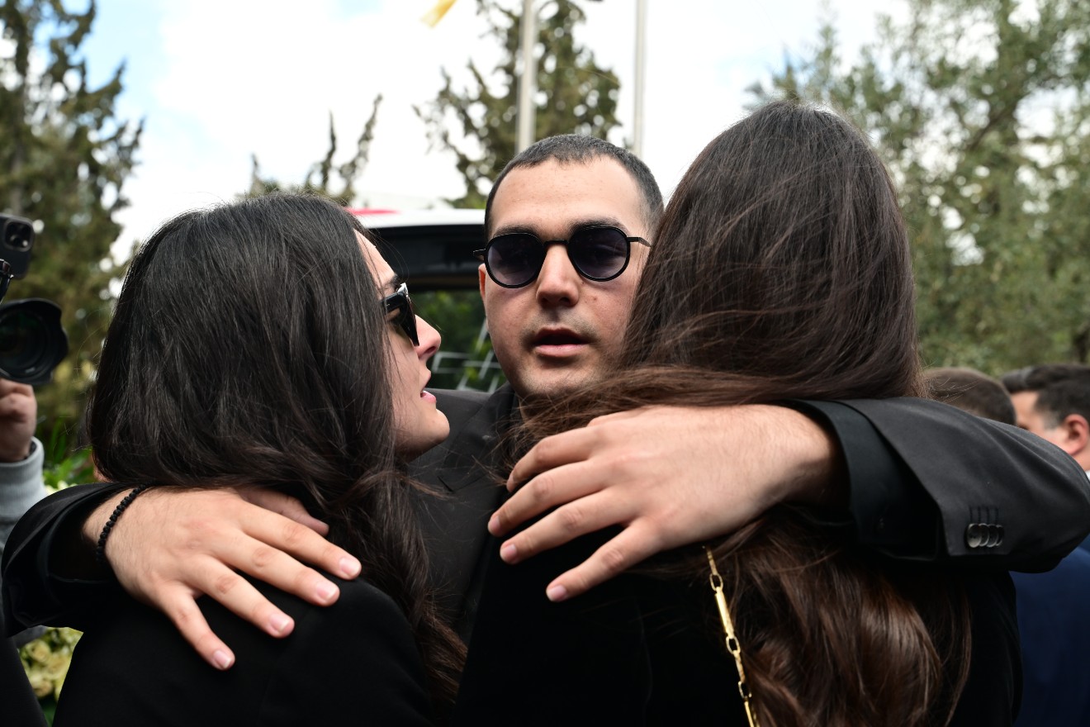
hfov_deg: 39.6
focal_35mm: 50
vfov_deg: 27.0
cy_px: 364
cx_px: 545
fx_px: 1514
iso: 640
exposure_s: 1/640
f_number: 6.3
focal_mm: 50
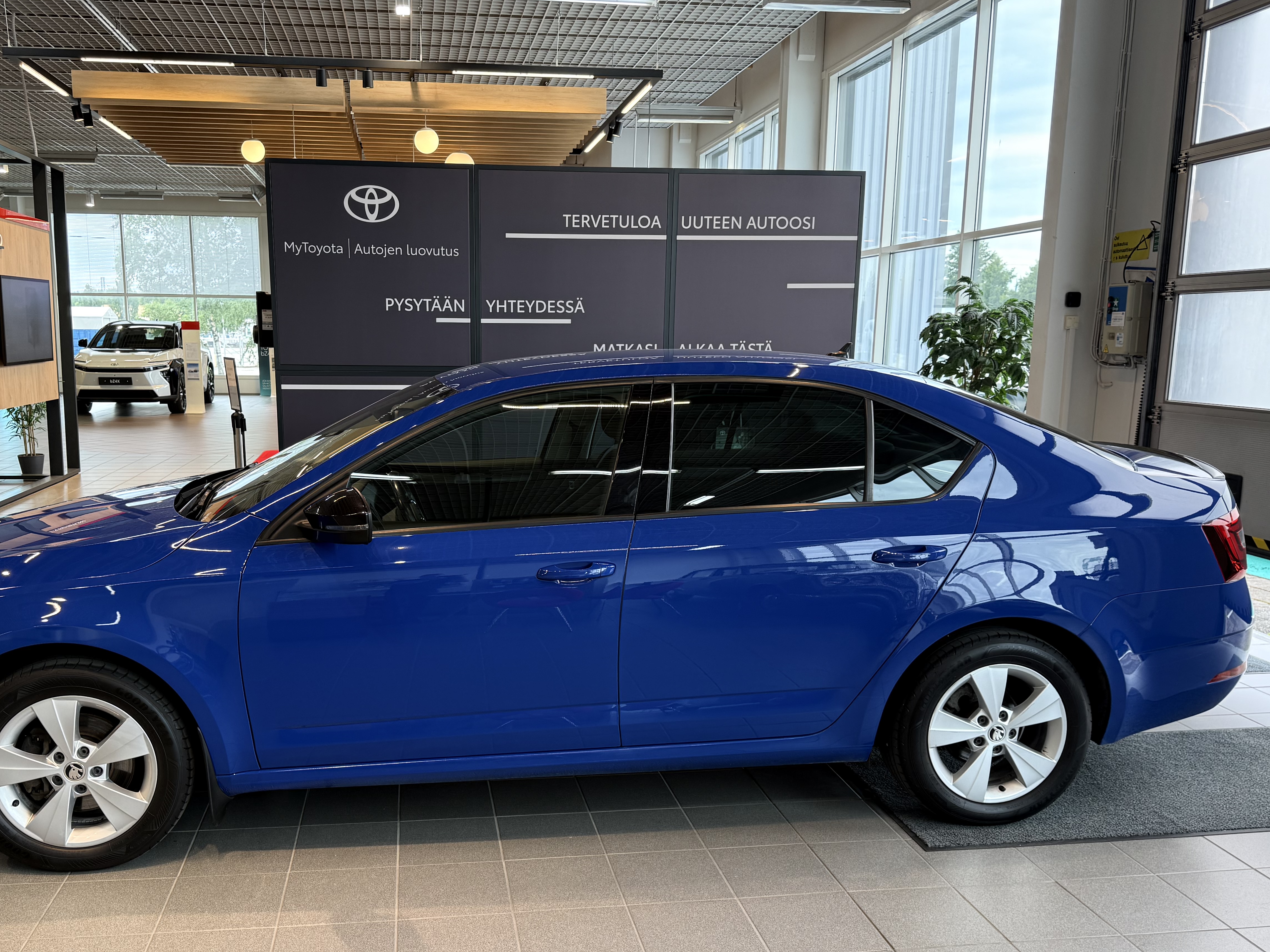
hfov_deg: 59.7
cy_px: 530
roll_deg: -0.1
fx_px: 1101
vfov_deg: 46.7
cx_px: 549
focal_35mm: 30
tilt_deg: -10.5
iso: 80
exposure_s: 1/100
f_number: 1.78
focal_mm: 6.76
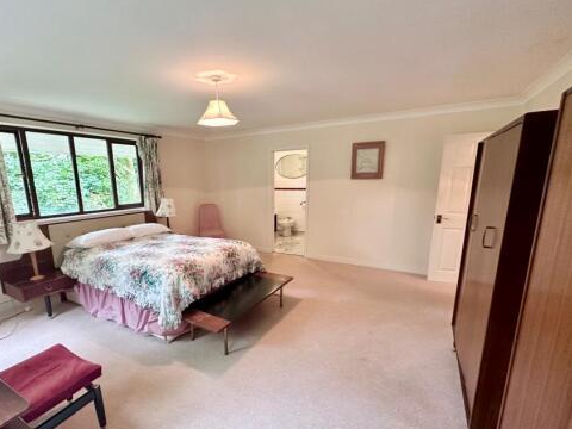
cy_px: 239
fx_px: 281
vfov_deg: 74.5
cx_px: 247
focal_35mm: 17
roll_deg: +1.3
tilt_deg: -11.5
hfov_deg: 90.5
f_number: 2.2
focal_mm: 2.22
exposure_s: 1/50
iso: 320
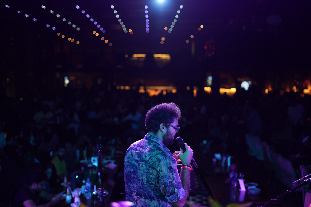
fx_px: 441
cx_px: 154
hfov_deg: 38.9
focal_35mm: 51
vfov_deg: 26.5
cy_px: 103
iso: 1000
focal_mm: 50
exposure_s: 1/250
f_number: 1.8
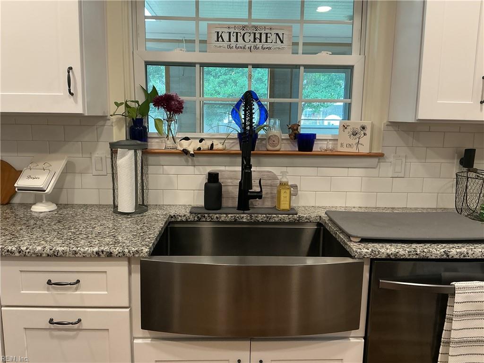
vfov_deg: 48.2
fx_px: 405
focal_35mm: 29
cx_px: 242
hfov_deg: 61.7
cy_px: 182
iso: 100
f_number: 1.8
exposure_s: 1/60
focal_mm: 3
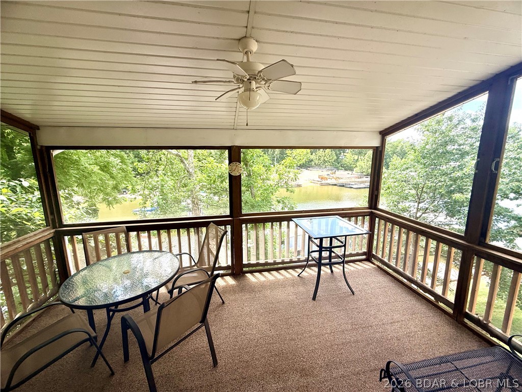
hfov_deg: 102.1
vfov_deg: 85.7
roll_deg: +1.2
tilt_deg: -9.6
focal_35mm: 14
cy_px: 196
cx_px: 261
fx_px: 211
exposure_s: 1/241
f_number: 2.2
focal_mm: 2.22
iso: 50
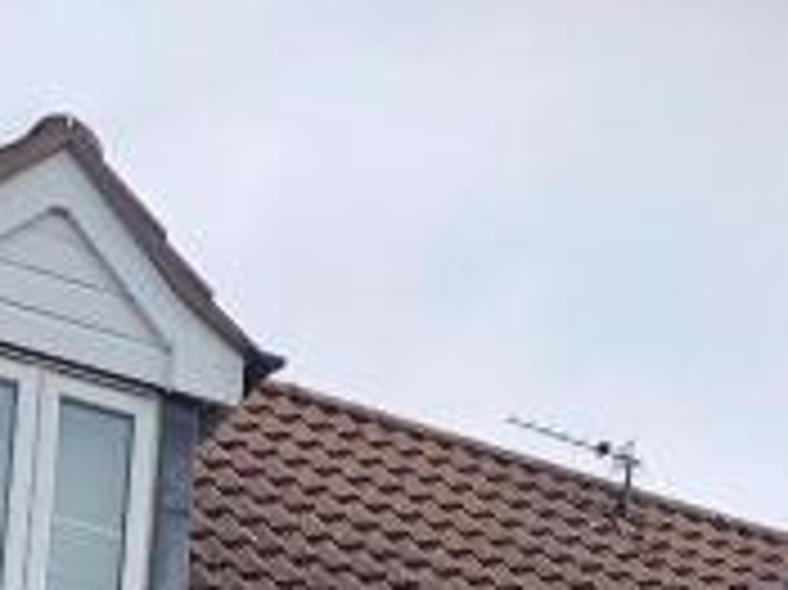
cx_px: 1288
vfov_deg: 8.1
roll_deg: -1.1
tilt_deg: +7.8
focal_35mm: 164
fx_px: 3731
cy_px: 1558
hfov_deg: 11.4
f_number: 1.8
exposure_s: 1/1600
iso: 20
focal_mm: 4
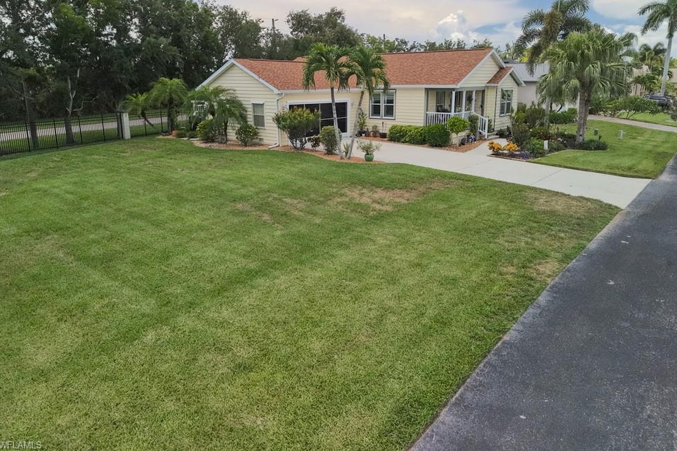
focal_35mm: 26
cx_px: 344
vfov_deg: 49.3
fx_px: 489
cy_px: 187
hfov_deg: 69.4
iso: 800
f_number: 1.8
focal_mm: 8.67
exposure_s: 1/8000
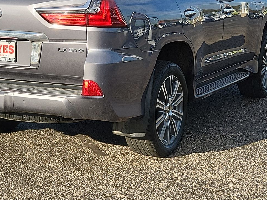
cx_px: 90
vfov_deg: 36.4
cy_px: 38
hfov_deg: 48.2
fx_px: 293
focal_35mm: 38
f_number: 1.8
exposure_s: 1/1111
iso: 50
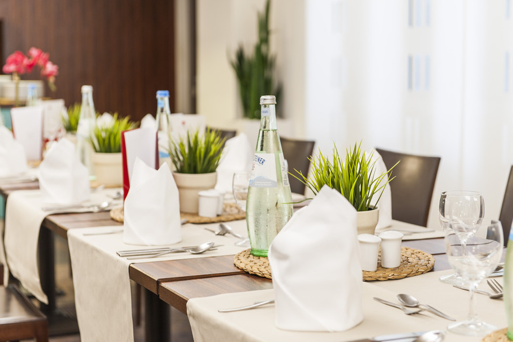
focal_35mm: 67
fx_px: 955
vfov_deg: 20.3
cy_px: 173
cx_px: 256
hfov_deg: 30.1
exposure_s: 1/6
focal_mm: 66
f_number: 4
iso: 200
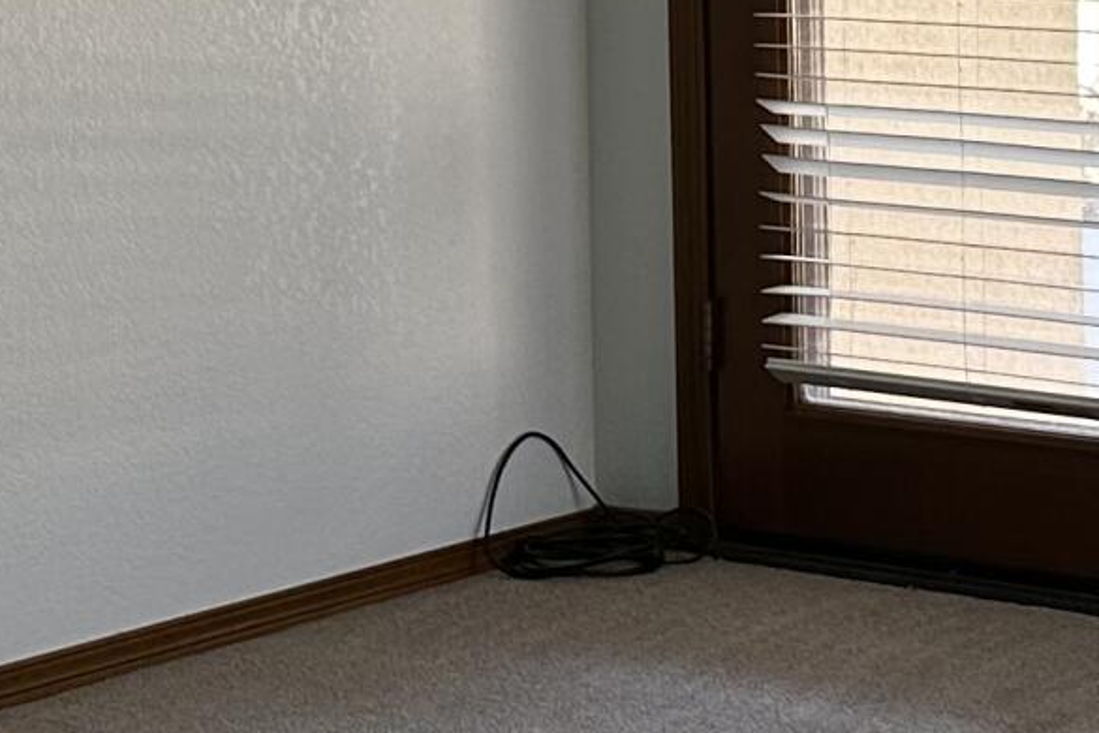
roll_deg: +1.5
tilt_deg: -3.1
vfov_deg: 10.6
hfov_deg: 15.9
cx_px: 851
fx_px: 3907
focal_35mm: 128
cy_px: -39
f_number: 1.78
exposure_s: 1/60
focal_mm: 6.86
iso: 125
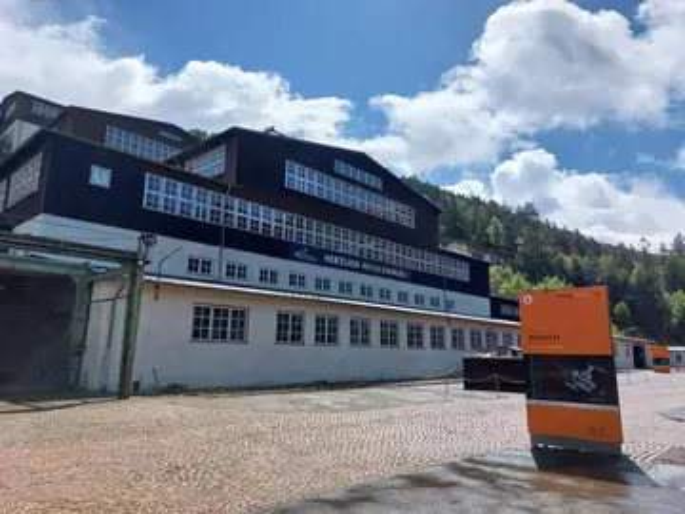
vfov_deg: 54.9
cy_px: 257
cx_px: 342
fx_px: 495
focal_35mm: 25
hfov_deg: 69.4
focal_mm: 5.23
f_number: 1.8
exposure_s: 1/1638
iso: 25
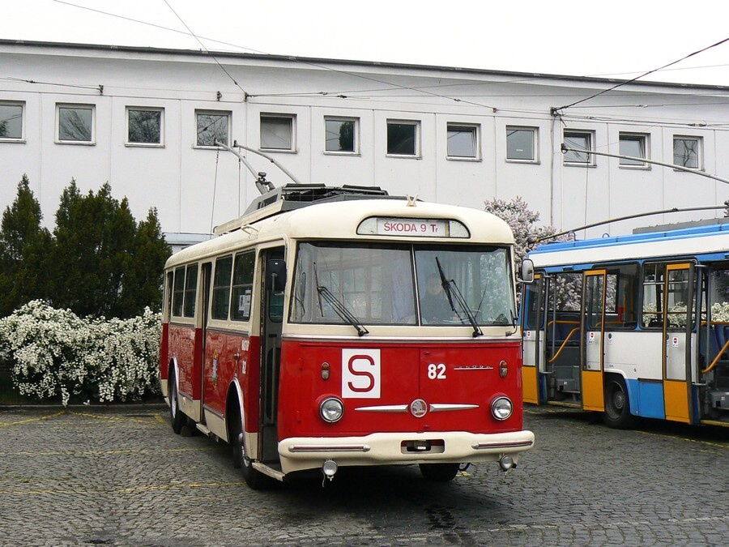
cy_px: 274
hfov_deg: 35.5
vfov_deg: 27.0
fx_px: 1137
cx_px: 364
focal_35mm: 54
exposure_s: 1/640
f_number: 3.2
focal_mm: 7.5
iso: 100
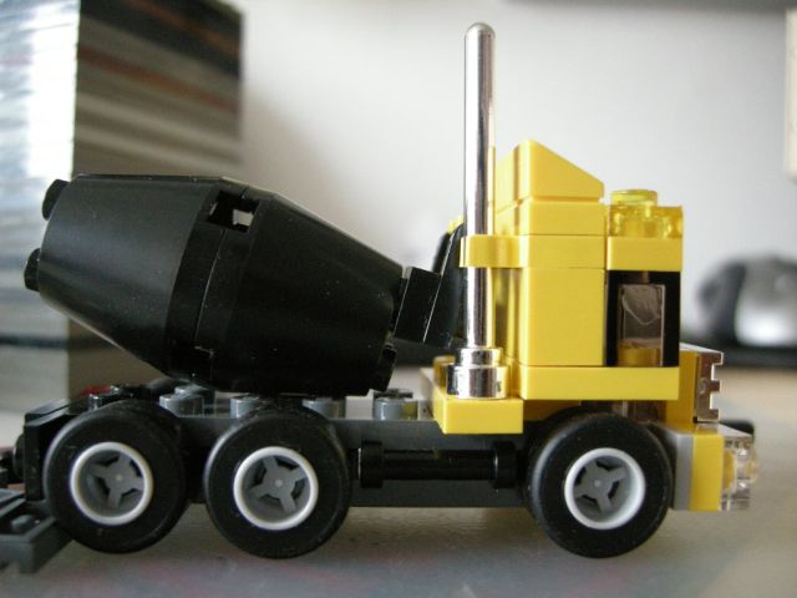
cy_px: 299
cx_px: 398
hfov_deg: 51.4
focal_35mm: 36
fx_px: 829
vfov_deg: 39.7
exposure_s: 1/20.2
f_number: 2.7
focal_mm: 7.5
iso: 400
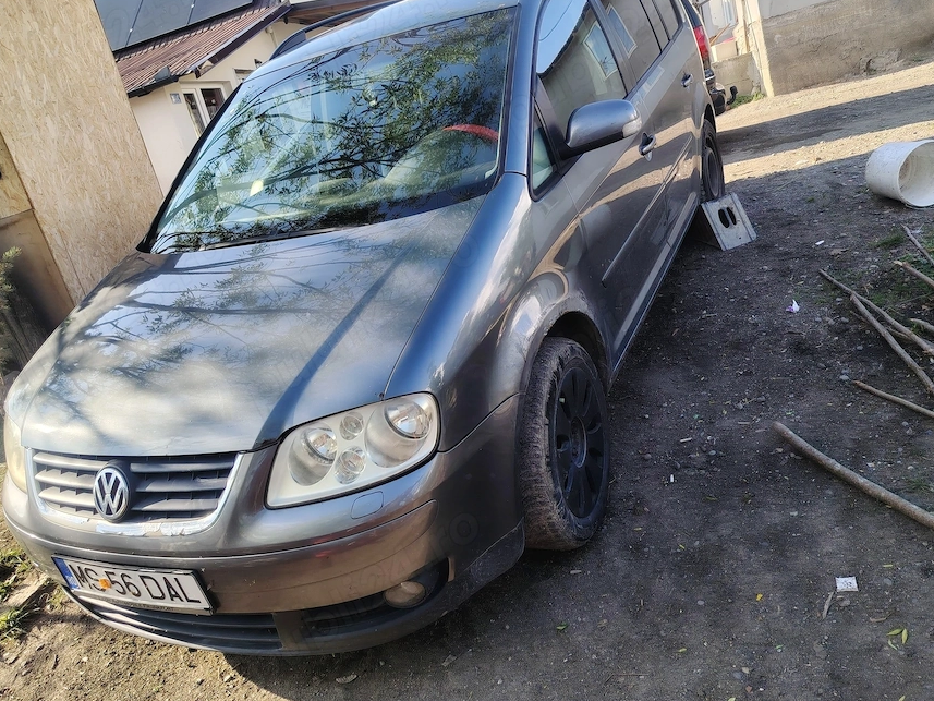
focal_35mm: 28
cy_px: 340
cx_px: 489
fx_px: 756
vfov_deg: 49.7
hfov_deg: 63.4
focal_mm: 5.25
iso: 100
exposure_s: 1/371
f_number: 1.75
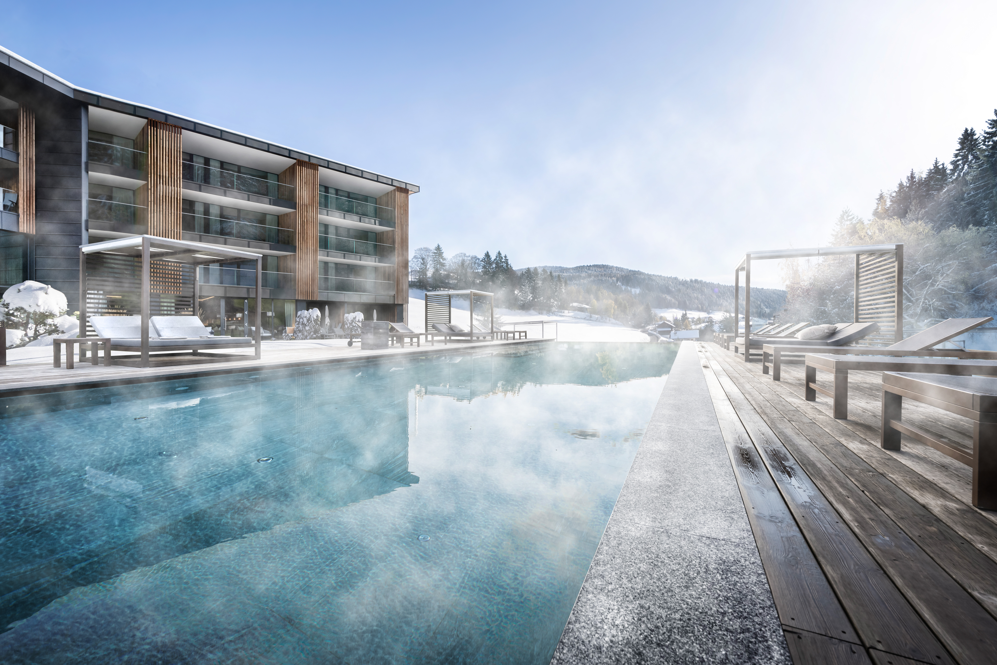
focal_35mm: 14
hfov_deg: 104.3
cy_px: 332
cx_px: 498
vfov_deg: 81.2
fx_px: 388
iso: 640
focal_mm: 14
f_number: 7.1
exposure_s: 1/60
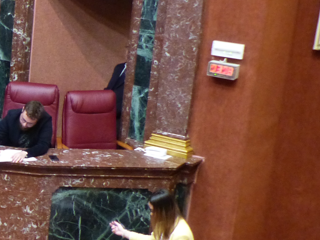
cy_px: 150
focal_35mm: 102
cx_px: -146
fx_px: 943
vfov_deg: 14.5
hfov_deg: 17.5
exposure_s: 1/20
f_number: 2.8
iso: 400
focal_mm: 6
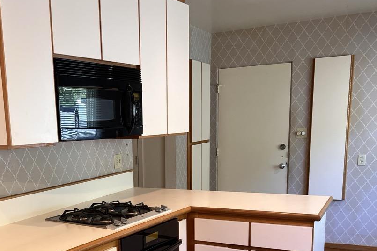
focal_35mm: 43
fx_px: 450
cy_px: 212
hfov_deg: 44.7
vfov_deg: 30.2
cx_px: 124
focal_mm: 5.7
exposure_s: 1/120
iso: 125
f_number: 1.5
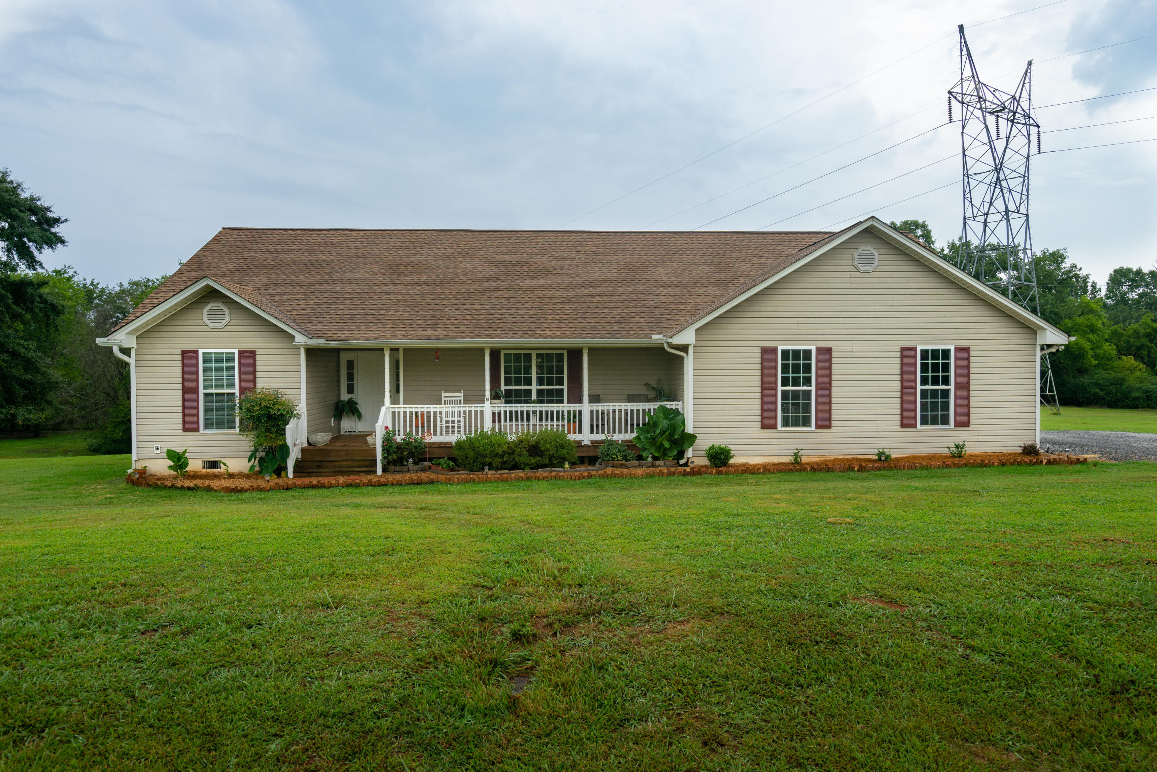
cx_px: 578
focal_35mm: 22
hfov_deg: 78.6
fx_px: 707
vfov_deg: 57.2
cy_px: 386
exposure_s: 1/200
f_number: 8
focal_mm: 22
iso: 200
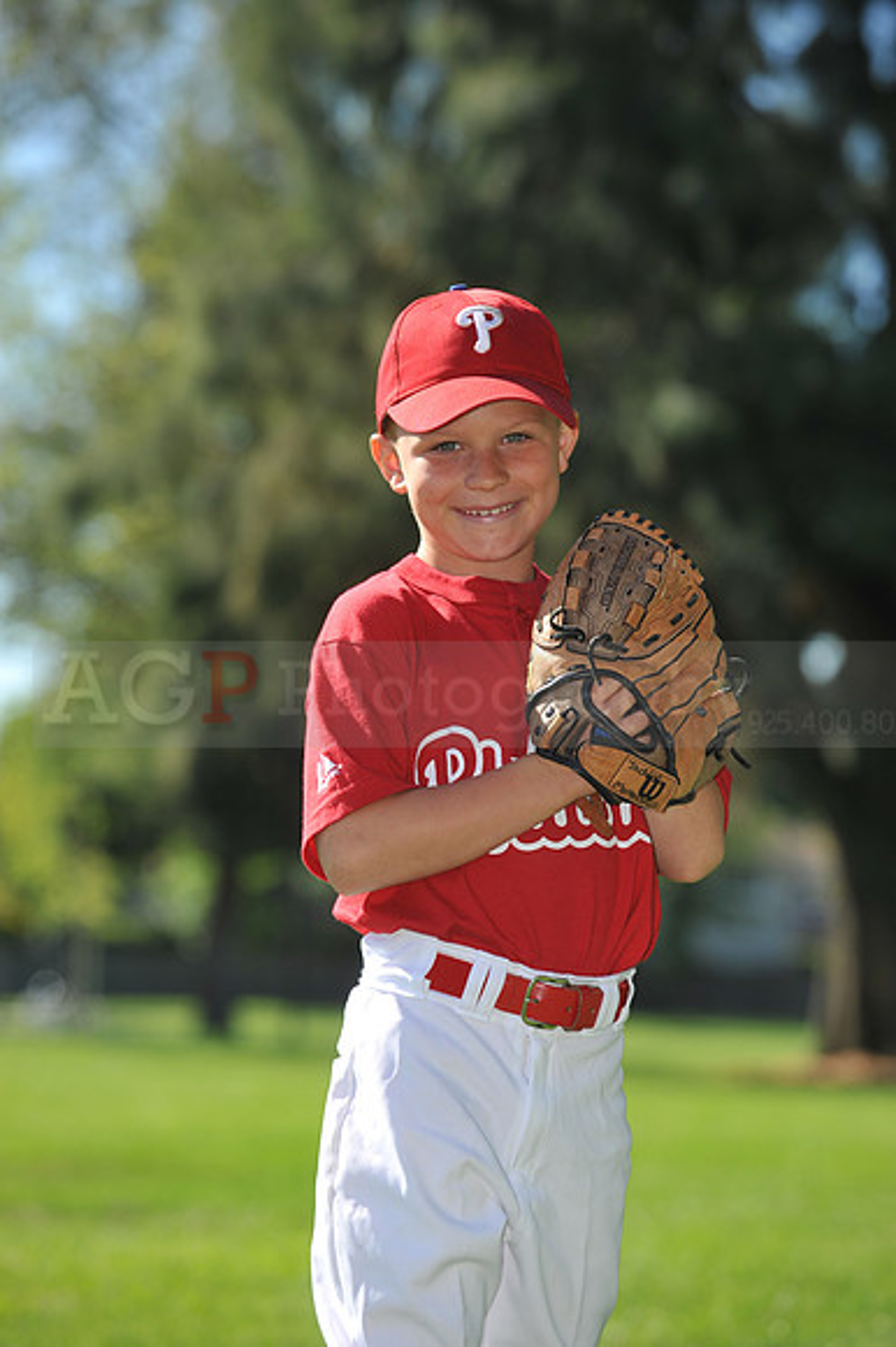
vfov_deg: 12.5
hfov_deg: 8.3
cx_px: 448
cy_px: 674
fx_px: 6167
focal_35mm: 165
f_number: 5.6
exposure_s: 1/640
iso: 200
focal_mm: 165
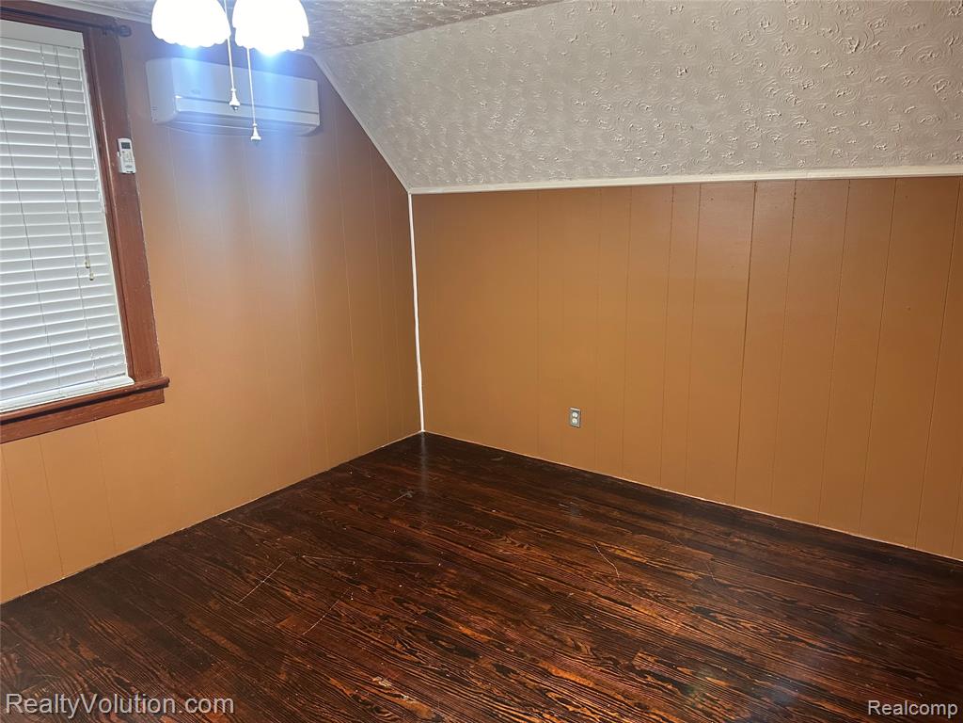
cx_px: 482
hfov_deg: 71.6
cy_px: 362
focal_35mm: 24
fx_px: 668
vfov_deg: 56.8
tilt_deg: -12.5
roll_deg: +1.2
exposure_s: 1/60
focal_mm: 6.86
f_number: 1.78
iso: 320
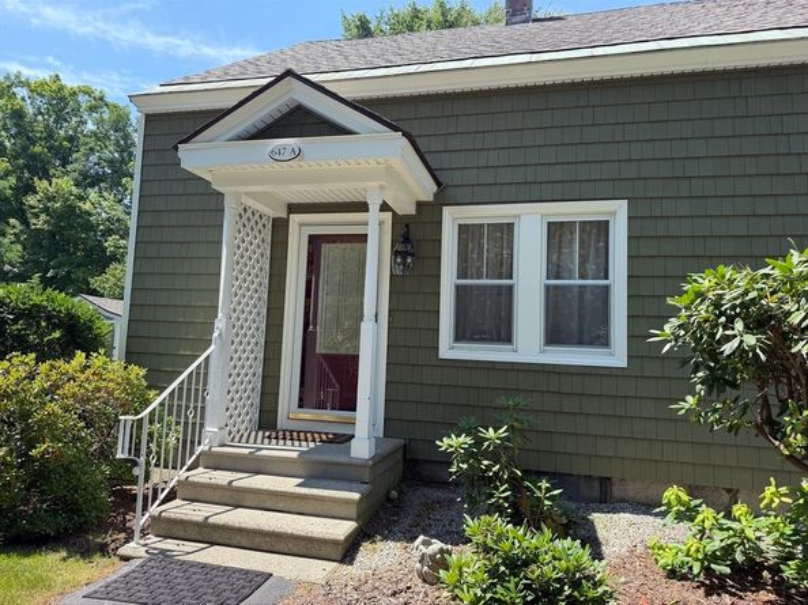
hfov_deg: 71.6
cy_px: 302
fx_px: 560
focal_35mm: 24
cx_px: 404
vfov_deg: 56.8
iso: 100
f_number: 1.78
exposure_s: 1/1727
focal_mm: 6.76
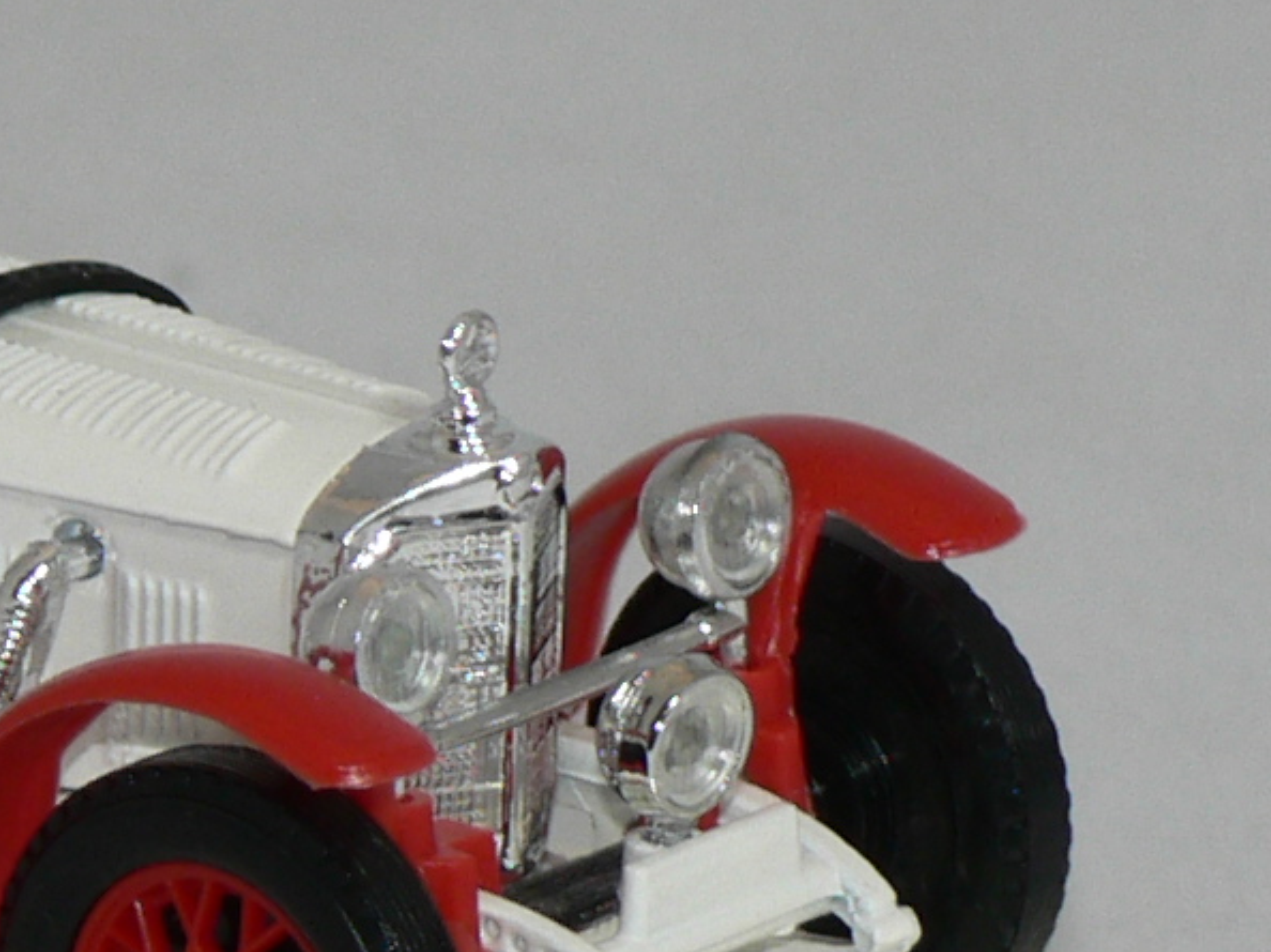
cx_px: -300
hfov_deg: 4.1
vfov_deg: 3.1
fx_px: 17727
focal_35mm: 483
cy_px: 612
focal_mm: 18.6
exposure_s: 1/60
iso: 80
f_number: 3.2
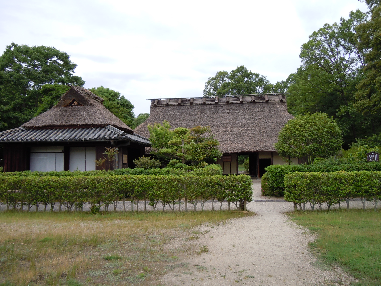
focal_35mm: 30
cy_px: 143
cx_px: 190
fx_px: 330
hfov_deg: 60.0
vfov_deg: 46.8
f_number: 3.5
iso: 100
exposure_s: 1/100
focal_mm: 5.4
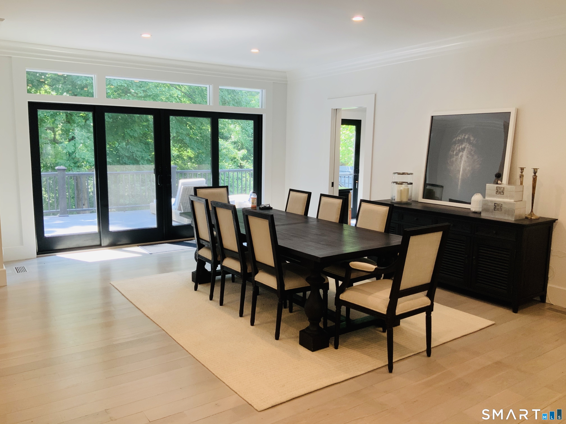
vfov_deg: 48.2
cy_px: 212
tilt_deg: -7.2
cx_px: 283
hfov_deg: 61.7
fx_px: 474
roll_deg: -0.6
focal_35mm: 29
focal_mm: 3
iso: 40
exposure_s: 1/60
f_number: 1.8
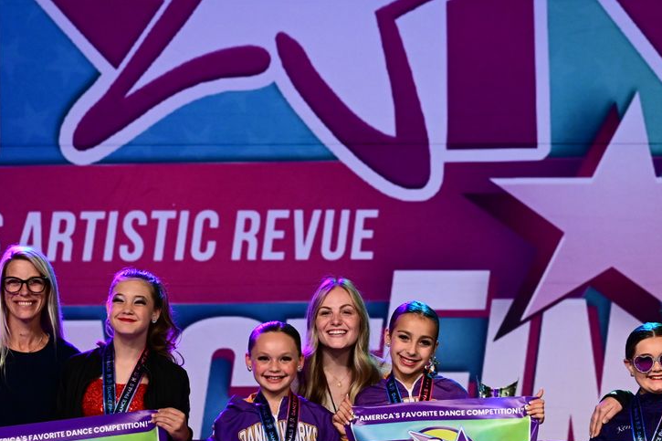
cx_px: 419
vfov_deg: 3.3
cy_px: 383
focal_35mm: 414
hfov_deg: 5.0
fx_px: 7611
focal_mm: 200
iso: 2000
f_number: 4
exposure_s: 1/400
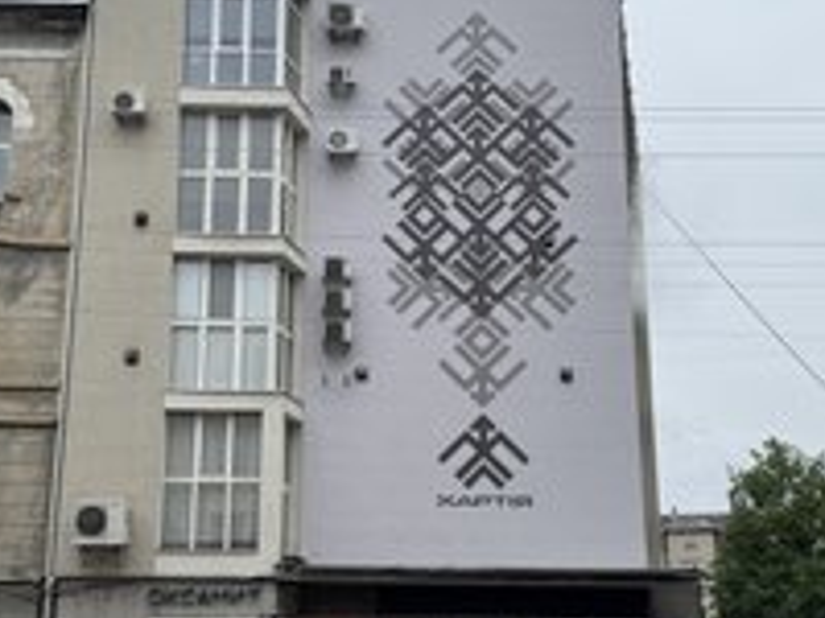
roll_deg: -0.8
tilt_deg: +15.0
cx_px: 363
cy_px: 371
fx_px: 1144
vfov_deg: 30.2
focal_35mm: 48
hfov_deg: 39.6
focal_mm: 6.76
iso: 80
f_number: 1.78
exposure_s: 1/4310
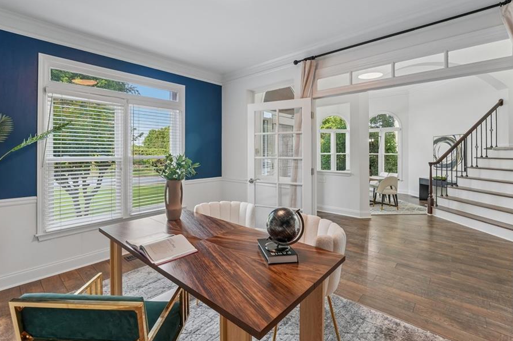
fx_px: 228
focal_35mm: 16
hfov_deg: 96.7
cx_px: 249
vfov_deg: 73.6
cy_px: 164
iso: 320
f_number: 8
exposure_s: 1/25
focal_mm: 14
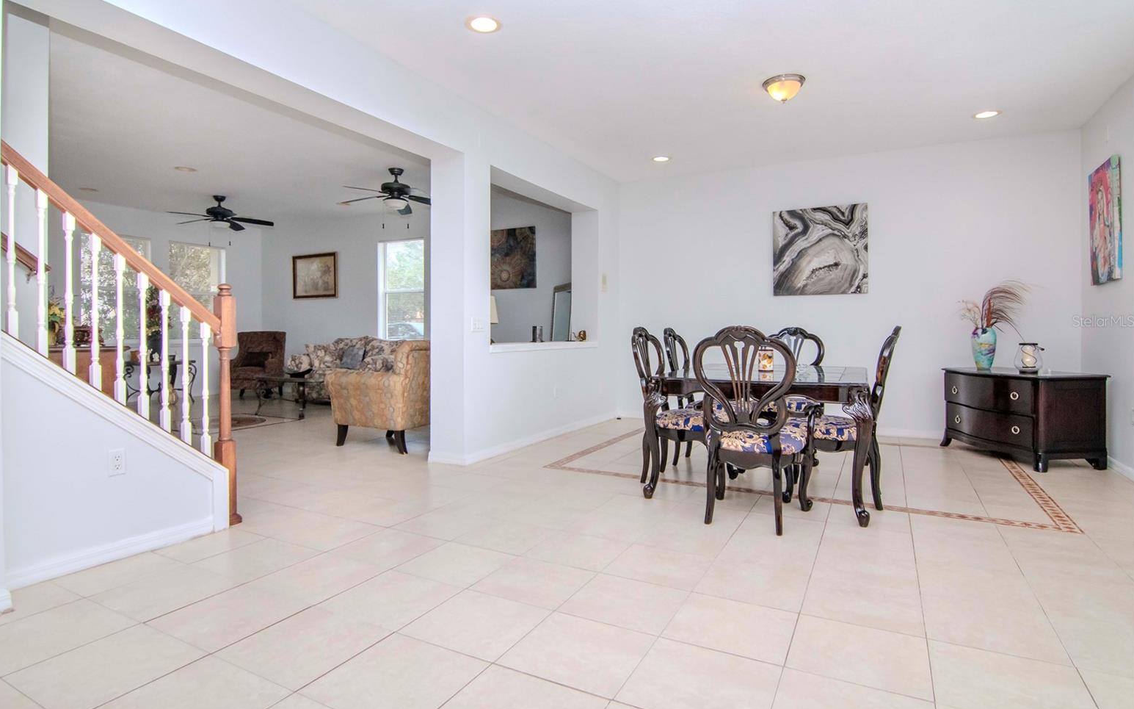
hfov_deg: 88.0
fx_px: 587
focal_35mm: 19
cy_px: 321
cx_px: 550
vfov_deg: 62.1
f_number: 11
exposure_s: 1/200
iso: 800
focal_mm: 12
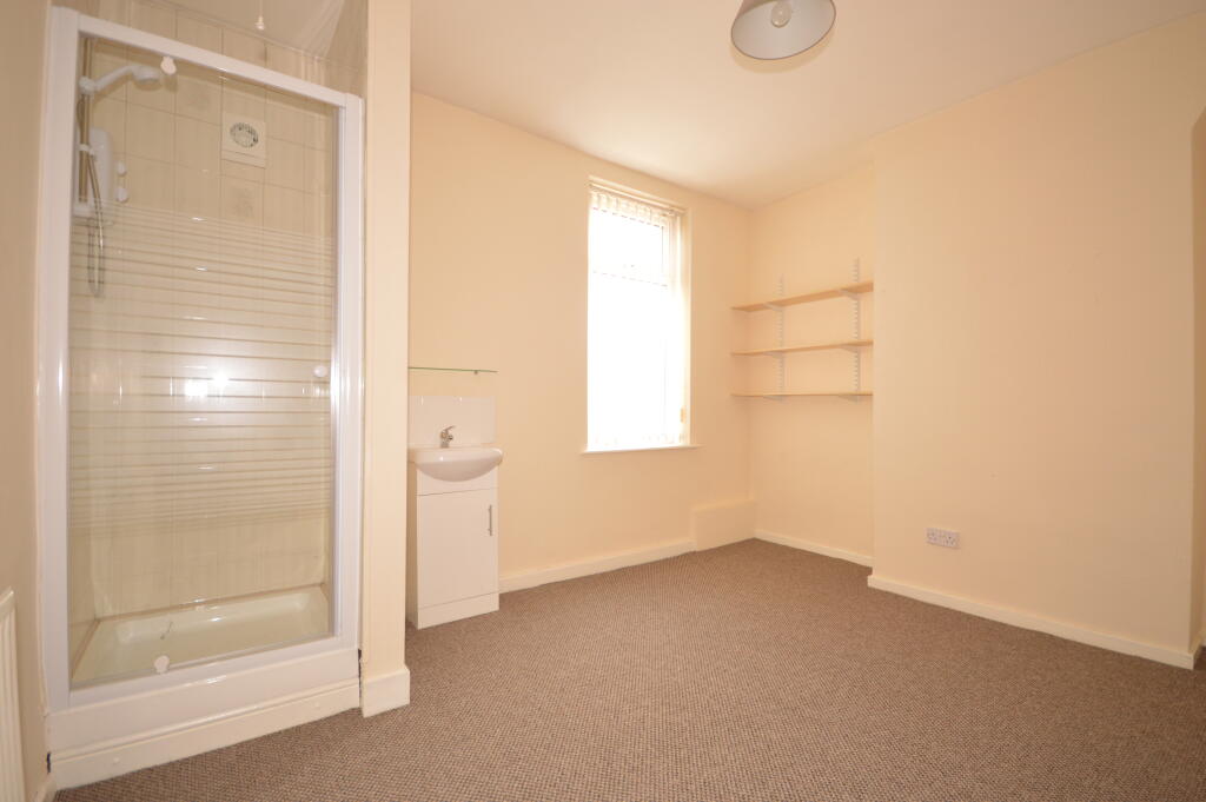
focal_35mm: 15
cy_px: 401
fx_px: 502
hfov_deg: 100.4
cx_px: 603
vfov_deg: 77.2
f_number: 4.5
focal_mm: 10
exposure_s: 1/80
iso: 400
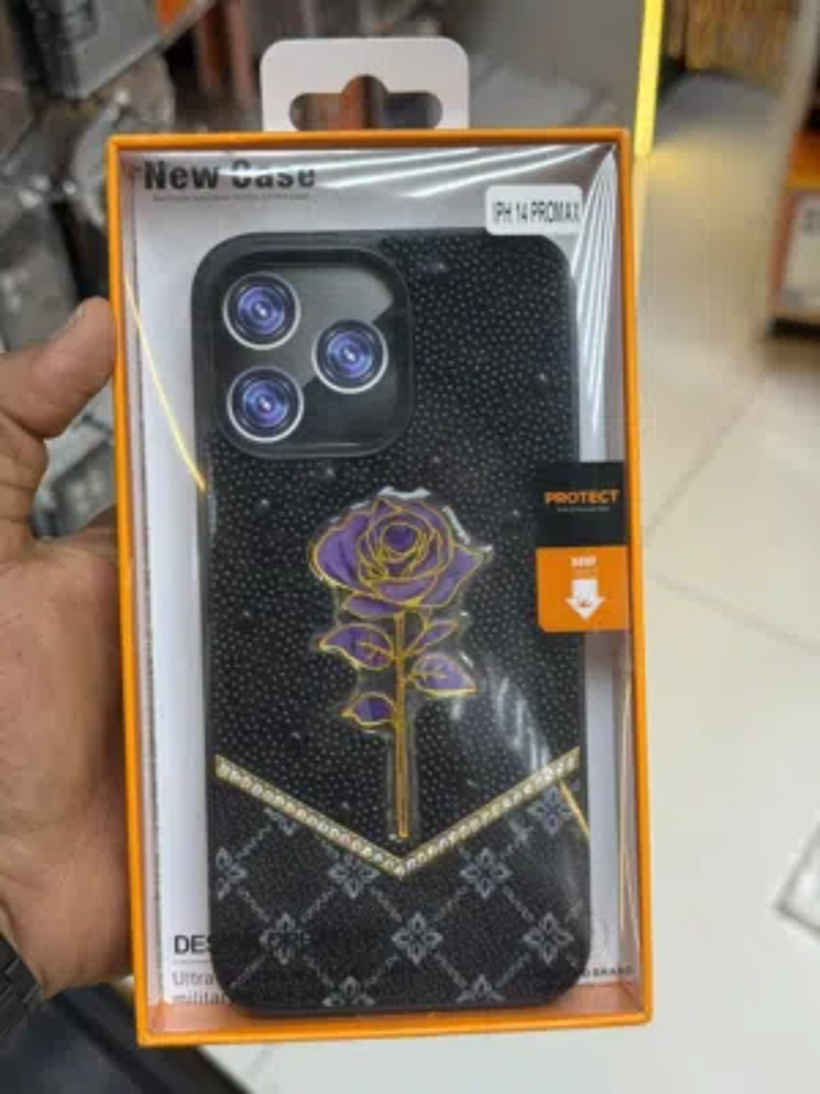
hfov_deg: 30.3
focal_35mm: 48
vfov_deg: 39.7
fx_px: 1516
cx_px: 410
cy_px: 547
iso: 80
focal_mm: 6.76
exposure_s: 1/194
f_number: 1.78
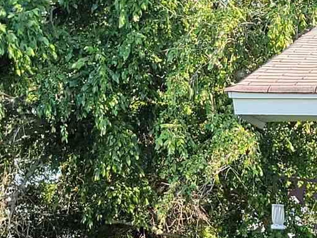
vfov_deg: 9.3
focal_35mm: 145
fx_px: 1328
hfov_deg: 12.7
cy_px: 554
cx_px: 517
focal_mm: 6.7
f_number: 1.8
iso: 25
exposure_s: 1/120
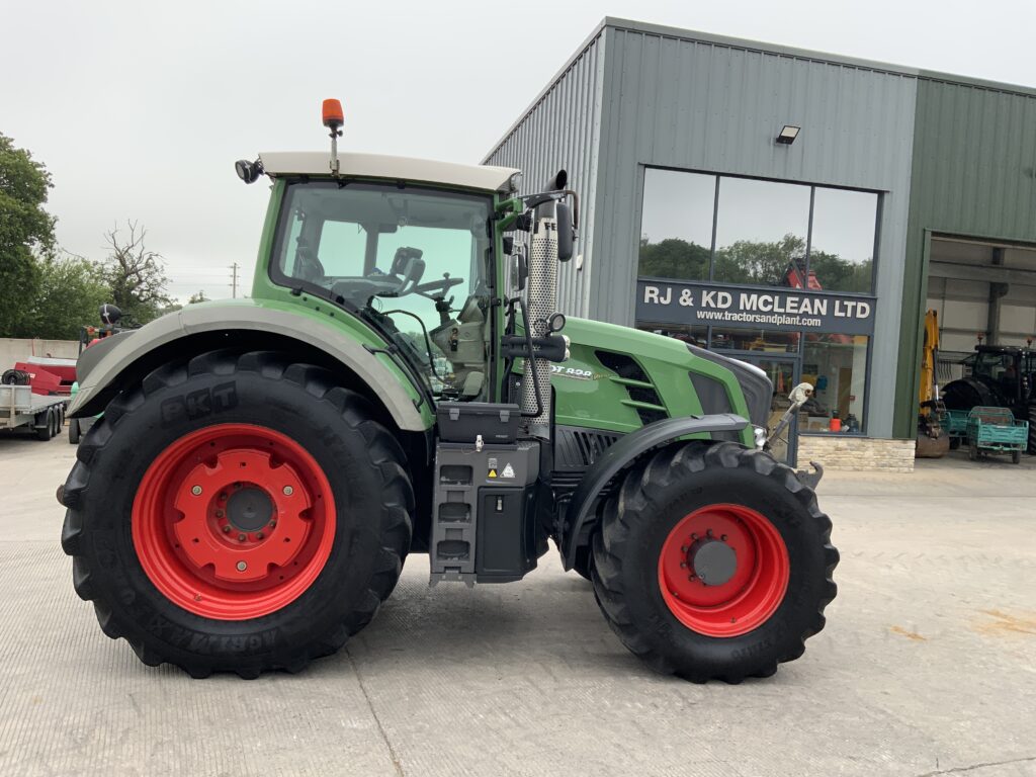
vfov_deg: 48.2
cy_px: 388
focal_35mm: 29
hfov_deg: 61.7
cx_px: 518
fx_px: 868
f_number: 1.8
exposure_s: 1/150
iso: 16
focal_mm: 3
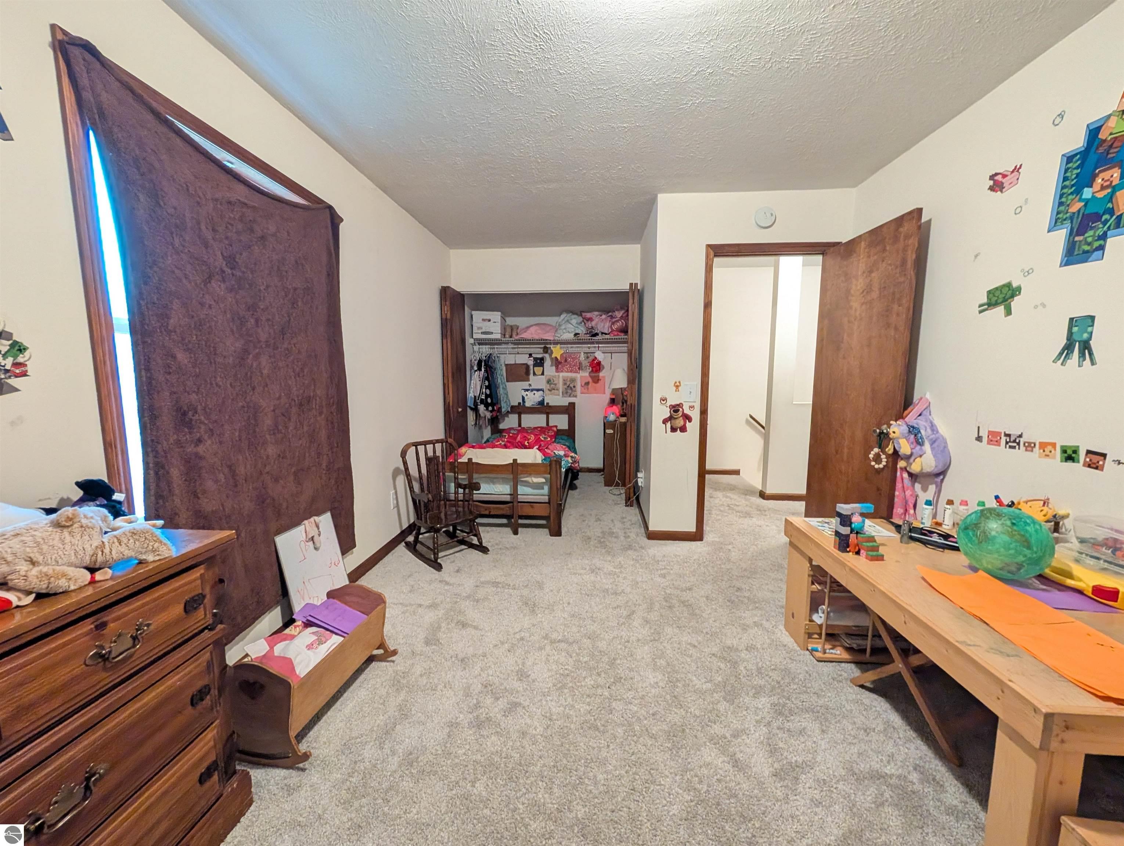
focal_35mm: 12
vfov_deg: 94.6
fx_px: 390
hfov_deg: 110.5
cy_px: 423
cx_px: 562
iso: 1523
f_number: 1.7
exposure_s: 1/40
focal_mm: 2.02
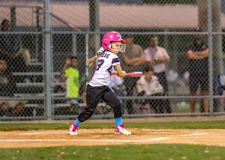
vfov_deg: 5.0
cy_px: 78
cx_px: 104
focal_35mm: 291
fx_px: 1857
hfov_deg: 6.9
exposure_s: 1/1250
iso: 6400
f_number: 1.8
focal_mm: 135
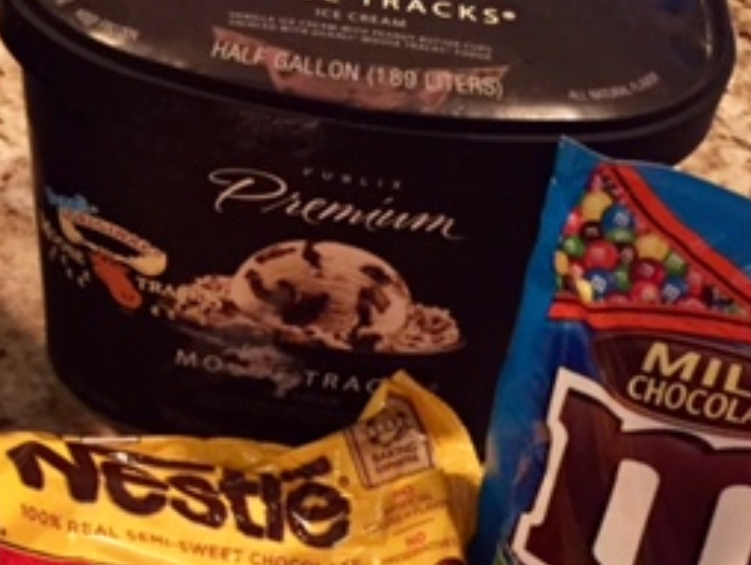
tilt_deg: -48.1
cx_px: 219
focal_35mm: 73
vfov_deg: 19.9
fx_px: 1585
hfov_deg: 26.4
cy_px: 485
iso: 320
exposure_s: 1/15
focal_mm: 4.15
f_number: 2.2
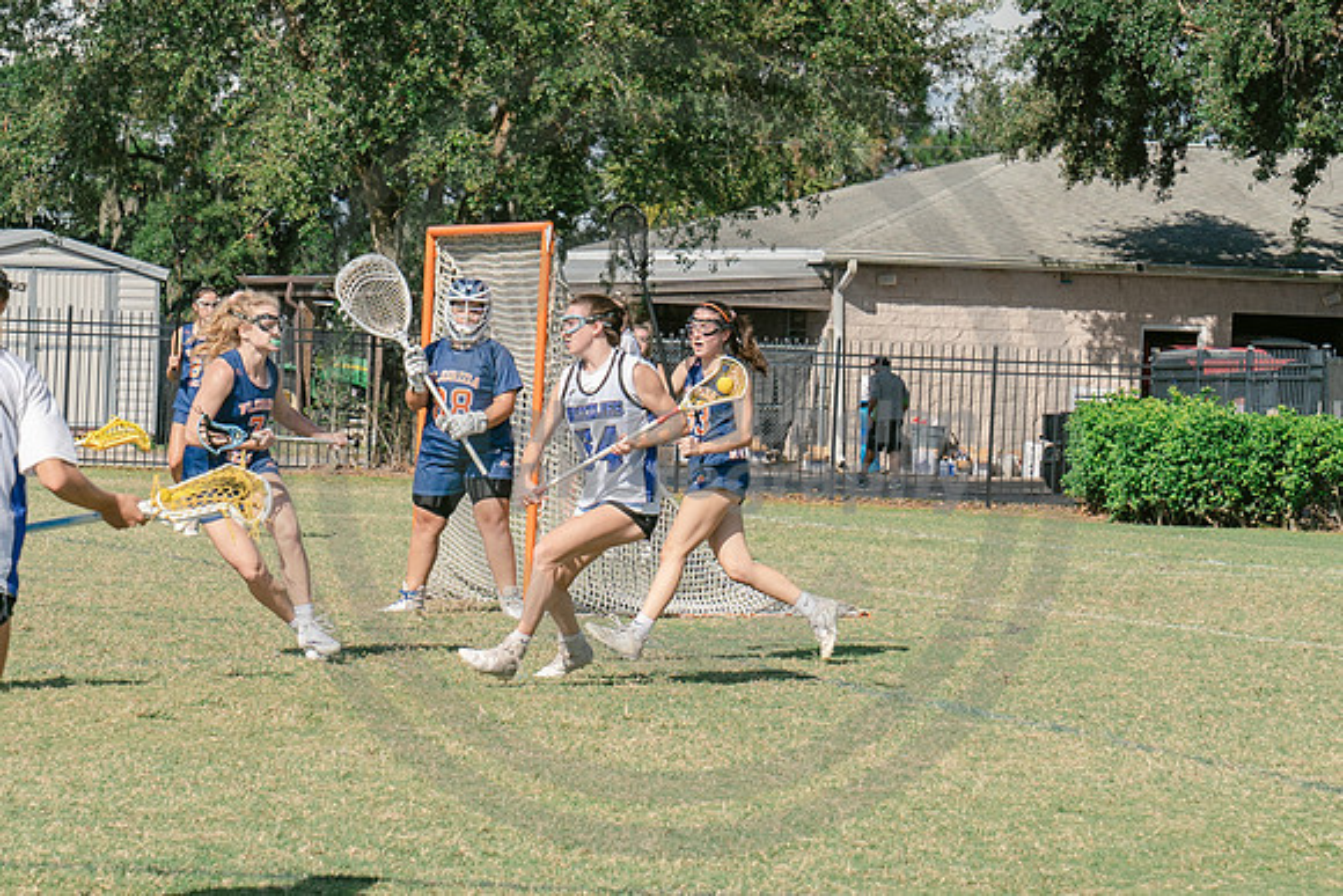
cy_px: 408
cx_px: 483
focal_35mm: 165
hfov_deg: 12.5
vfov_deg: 8.3
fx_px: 6141
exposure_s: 1/1250
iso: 250
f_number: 5.6
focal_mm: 70
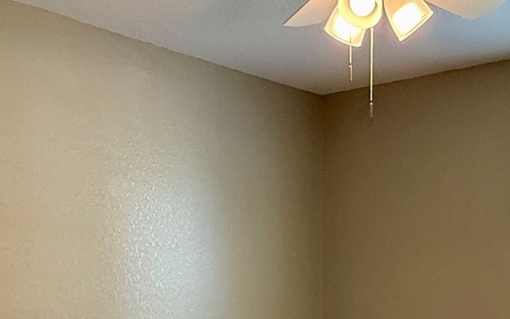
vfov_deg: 25.5
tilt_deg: -8.0
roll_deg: -0.5
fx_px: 653
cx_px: 342
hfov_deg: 42.1
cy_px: 349
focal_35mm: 47
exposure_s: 1/120
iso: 250
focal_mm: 2.22
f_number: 2.2
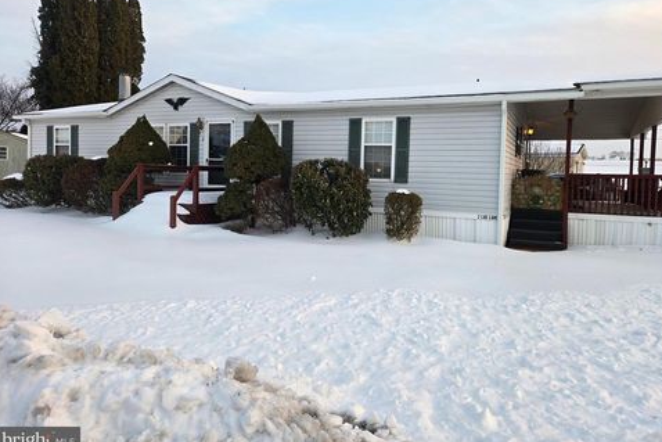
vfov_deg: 51.2
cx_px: 342
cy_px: 195
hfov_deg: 71.5
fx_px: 460
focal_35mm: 25
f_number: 1.8
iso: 50
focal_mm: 5.4
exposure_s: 1/180
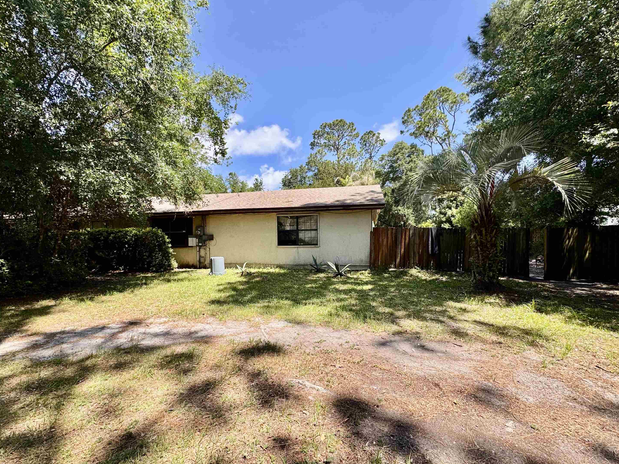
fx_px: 268
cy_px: 246
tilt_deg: -0.9
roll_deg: +0.7
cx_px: 306
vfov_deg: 81.7
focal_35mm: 15
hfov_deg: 98.2
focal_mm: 2.22
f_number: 2.2
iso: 40
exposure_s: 1/734
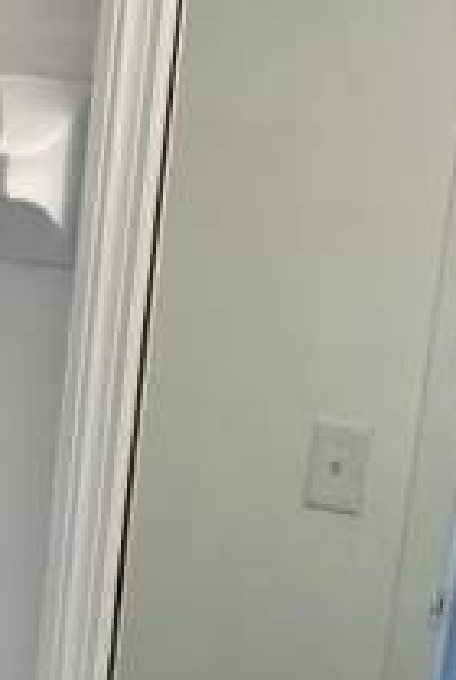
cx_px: -16
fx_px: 1685
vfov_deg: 22.5
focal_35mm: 89
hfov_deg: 15.1
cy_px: 566
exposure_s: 1/120
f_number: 1.8
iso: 50
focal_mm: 3.99
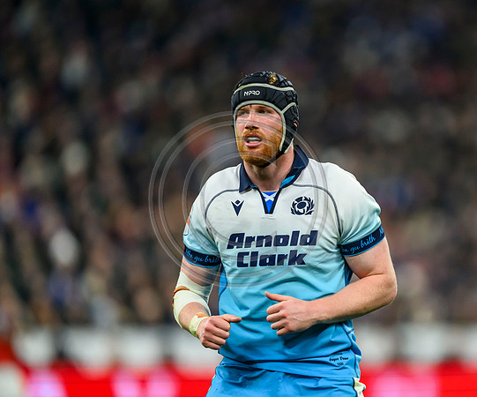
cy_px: 229
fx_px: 11099
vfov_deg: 2.0
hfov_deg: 2.5
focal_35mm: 774
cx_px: 353
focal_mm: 560
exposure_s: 1/1600
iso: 3200
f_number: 4
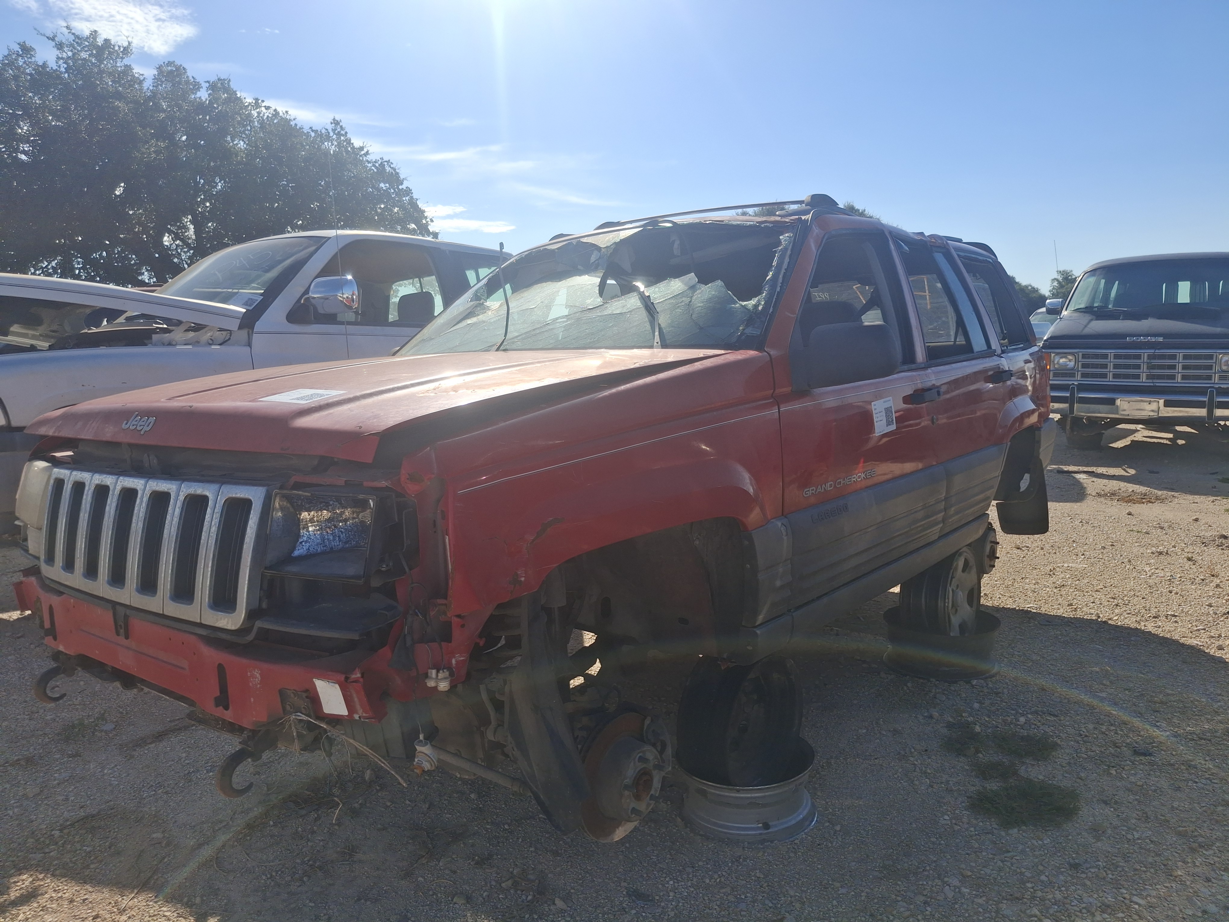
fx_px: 888
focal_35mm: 25
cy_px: 461
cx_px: 614
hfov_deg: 69.4
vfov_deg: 54.9
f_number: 1.8
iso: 32
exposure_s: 1/3891
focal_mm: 4.69
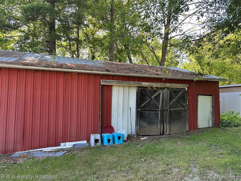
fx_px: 167
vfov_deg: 56.8
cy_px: 90
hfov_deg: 71.6
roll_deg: -0.6
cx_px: 120
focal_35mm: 24
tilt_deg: +4.2
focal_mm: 6.86
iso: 80
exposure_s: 1/175
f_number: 1.78
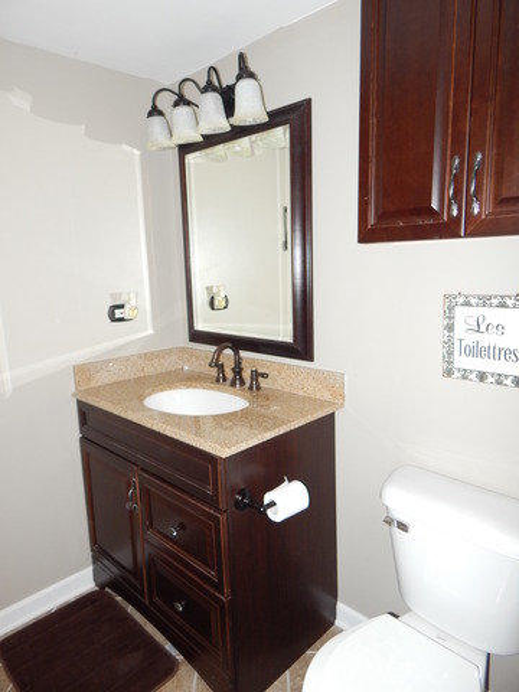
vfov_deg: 76.4
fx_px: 440
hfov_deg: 61.1
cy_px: 346
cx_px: 260
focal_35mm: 22
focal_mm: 4
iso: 200
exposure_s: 1/30
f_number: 3
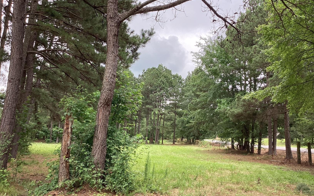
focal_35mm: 33
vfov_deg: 38.3
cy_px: 95
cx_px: 157
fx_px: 282
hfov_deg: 58.1
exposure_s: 1/318
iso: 25
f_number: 2.4
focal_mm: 3.3
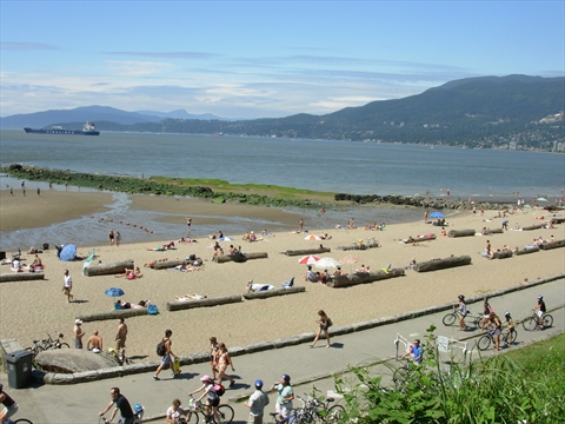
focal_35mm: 38
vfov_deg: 37.7
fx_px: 620
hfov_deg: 49.0
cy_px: 212
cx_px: 282
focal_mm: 6.3
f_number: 4.9
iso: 50
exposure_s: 1/512
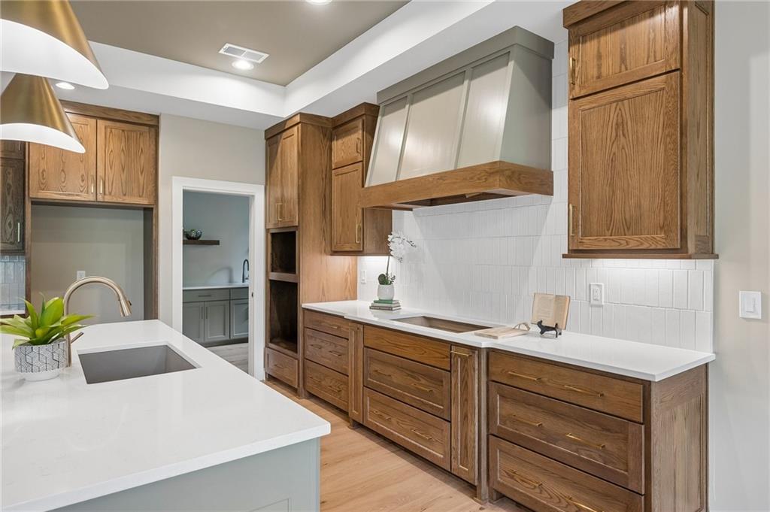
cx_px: 385
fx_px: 438
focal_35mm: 20
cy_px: 256
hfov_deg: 82.6
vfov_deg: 60.6
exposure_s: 1/50
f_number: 6.3
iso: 640
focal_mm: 20.5
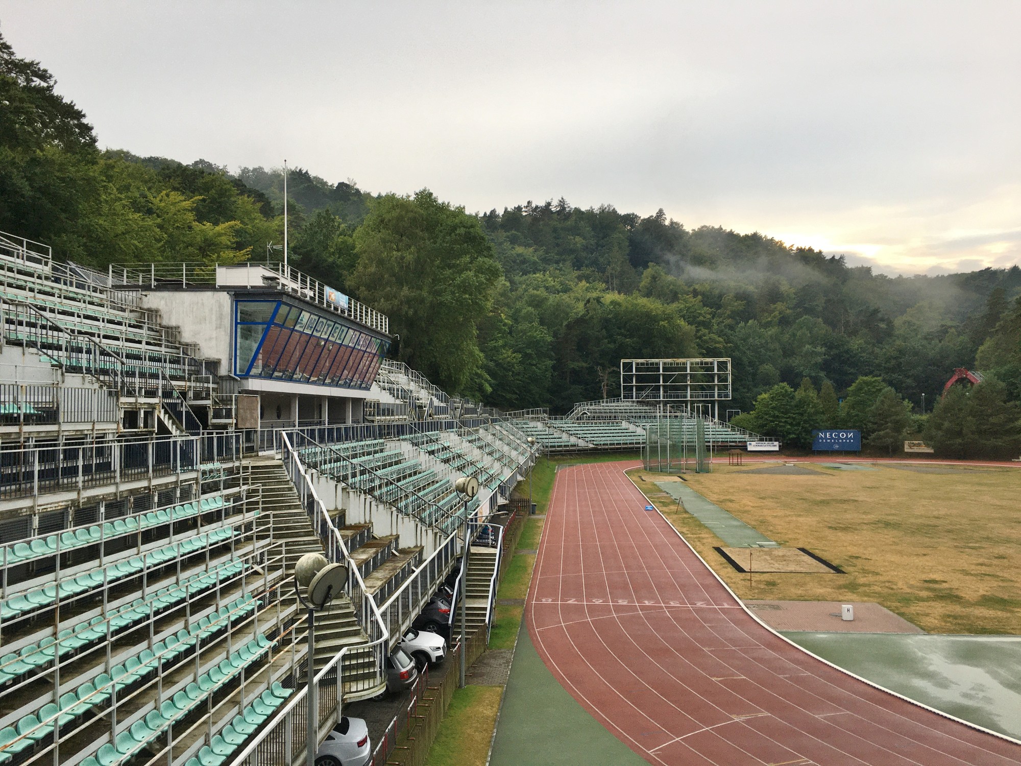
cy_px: 383
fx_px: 855
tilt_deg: +2.2
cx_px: 510
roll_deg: -0.5
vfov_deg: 48.2
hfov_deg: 61.7
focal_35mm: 29
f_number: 2.2
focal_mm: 4.15
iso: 40
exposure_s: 1/100
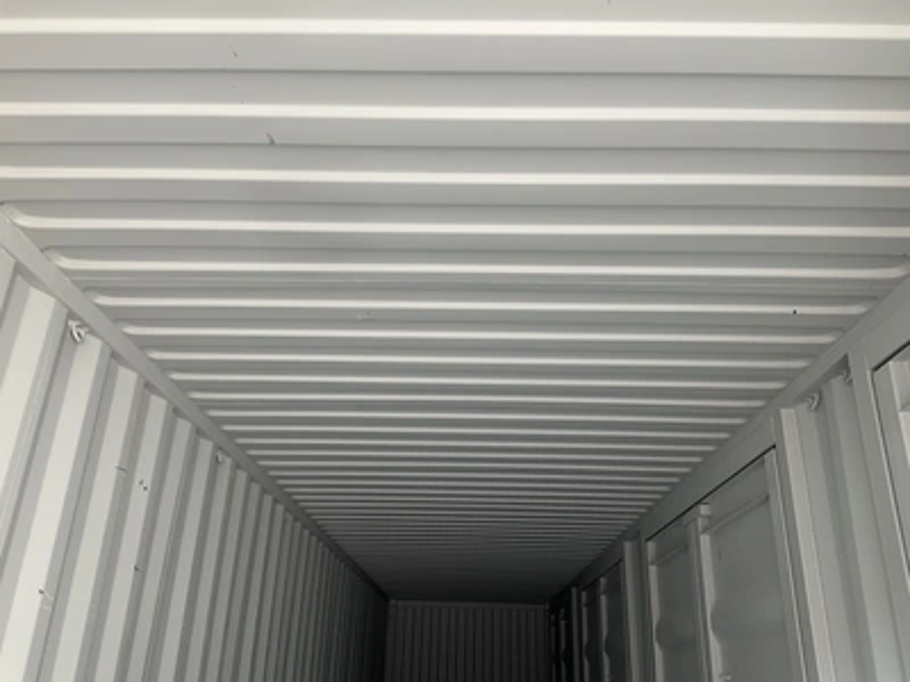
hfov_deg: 61.7
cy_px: 341
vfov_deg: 48.2
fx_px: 762
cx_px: 455
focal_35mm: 29
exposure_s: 1/122
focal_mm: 3
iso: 16
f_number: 1.8
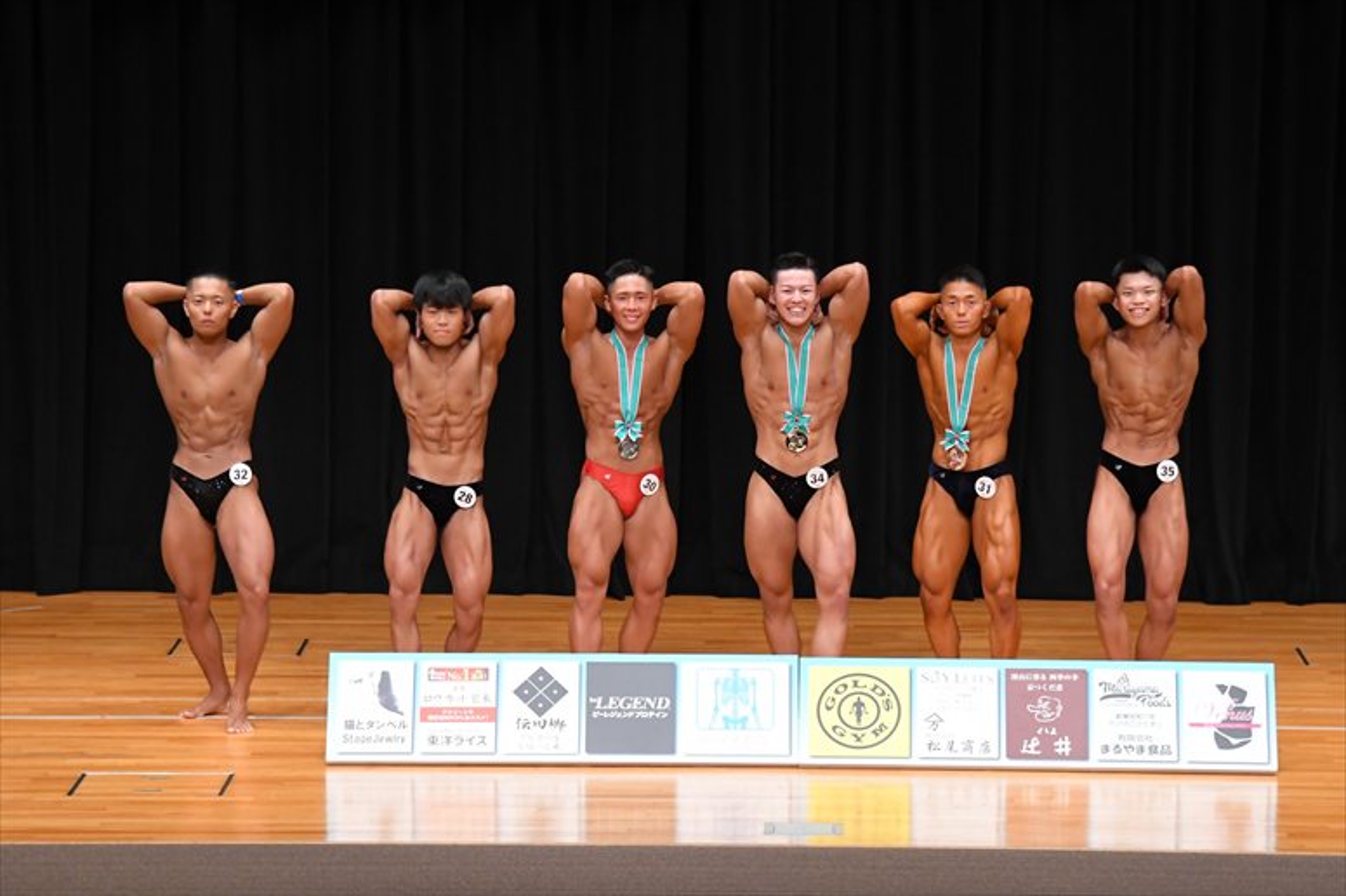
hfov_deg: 11.8
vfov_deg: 7.9
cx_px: 673
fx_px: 6503
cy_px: 448
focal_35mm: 174
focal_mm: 116
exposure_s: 1/400
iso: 3200
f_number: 5.6
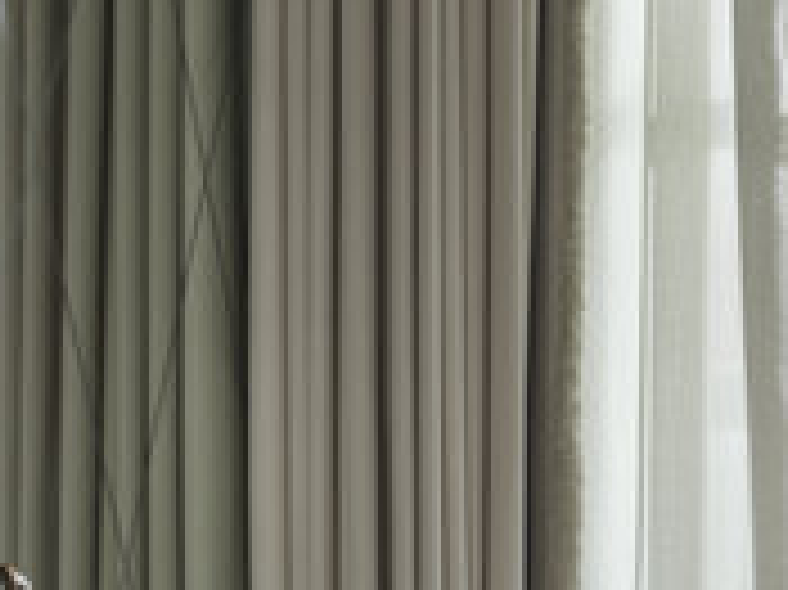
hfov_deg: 14.7
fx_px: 2935
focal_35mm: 129
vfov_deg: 11.5
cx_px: 973
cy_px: 257
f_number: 6.8
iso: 200
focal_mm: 60
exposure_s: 1/30
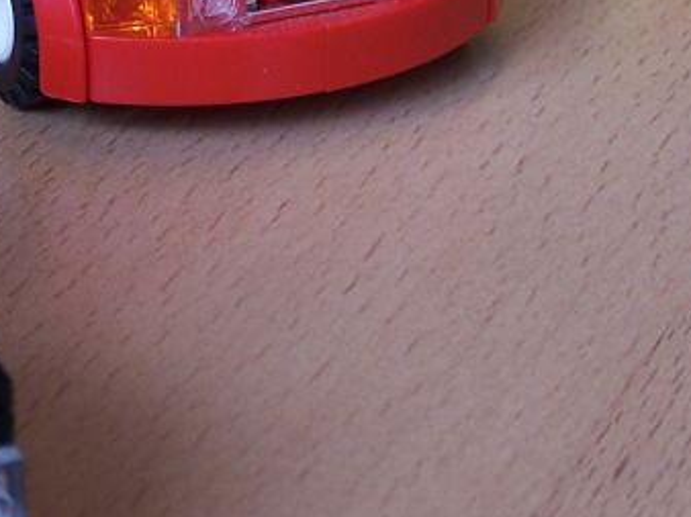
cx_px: 166
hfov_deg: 10.2
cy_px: 16
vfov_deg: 7.6
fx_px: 3870
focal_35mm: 194
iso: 80
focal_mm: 10.7
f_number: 3.2
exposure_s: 1/30
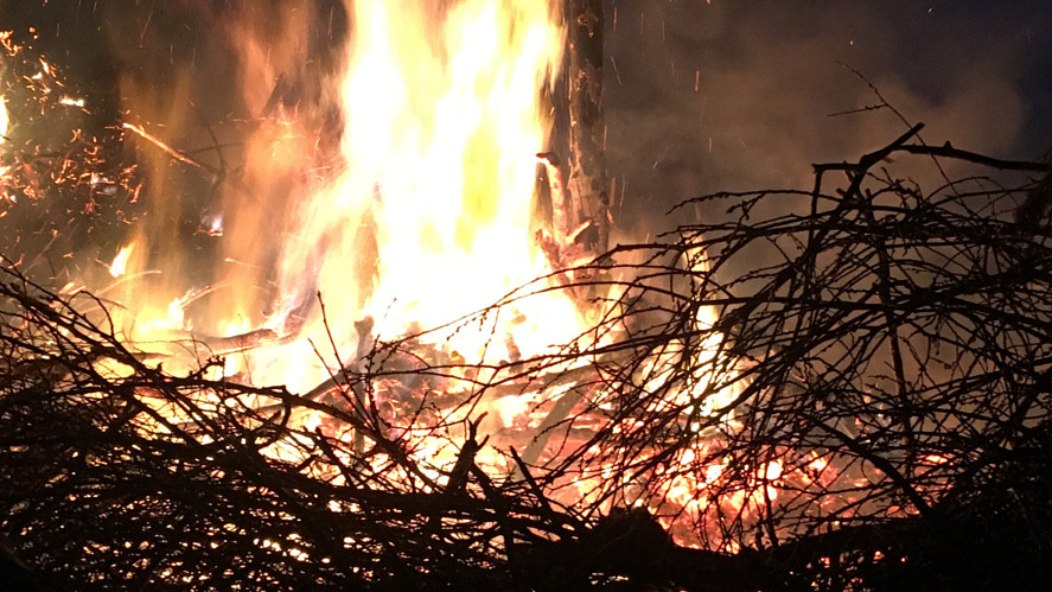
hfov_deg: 36.6
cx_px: 550
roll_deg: +0.0
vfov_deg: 21.1
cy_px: 317
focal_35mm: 57
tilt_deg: -2.4
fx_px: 1590
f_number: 2.2
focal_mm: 4.15
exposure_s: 1/20
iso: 200
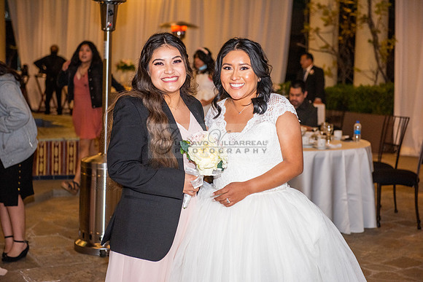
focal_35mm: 70
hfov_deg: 28.8
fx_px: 823
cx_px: 212
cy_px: 141
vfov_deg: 19.5
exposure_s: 1/160
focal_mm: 70
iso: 1600
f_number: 4
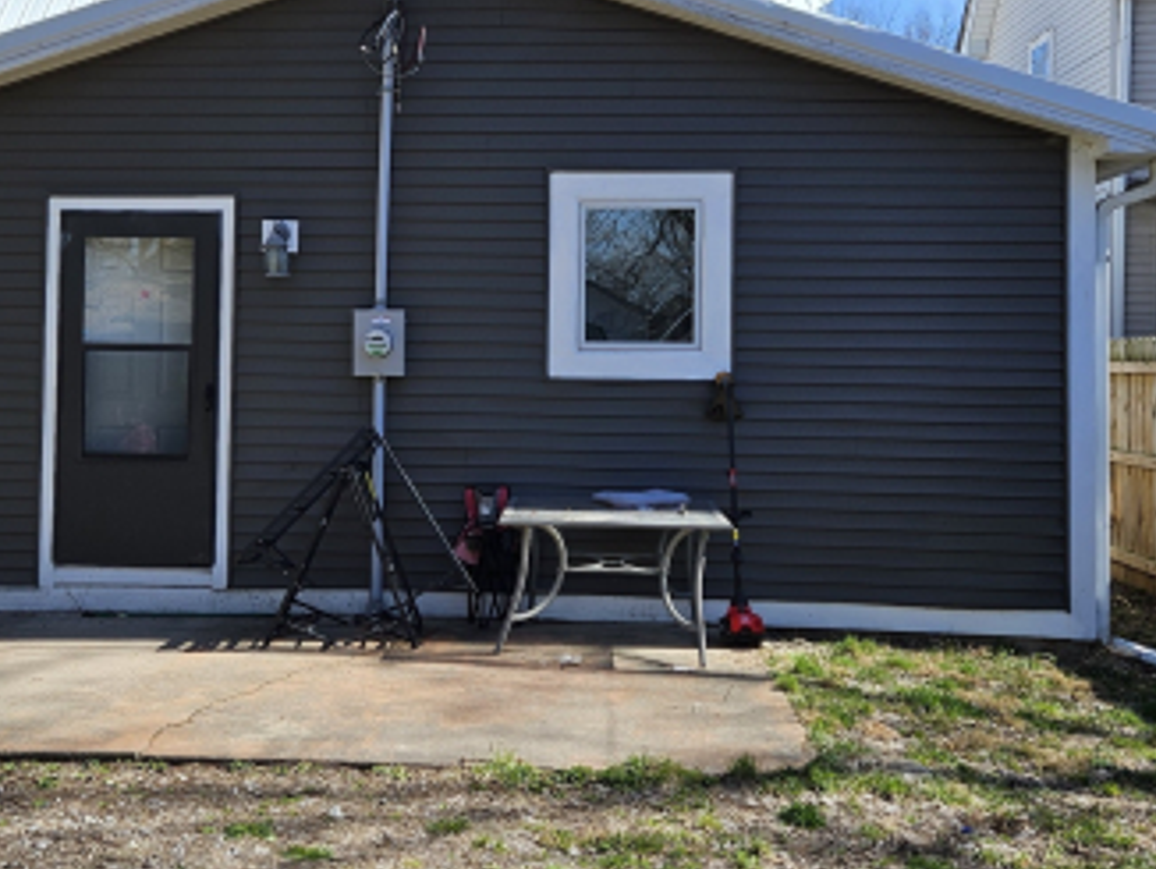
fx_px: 1571
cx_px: 434
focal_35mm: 47
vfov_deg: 30.8
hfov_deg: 40.1
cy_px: 316
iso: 25
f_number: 1.8
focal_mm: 5.4
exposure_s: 1/1053
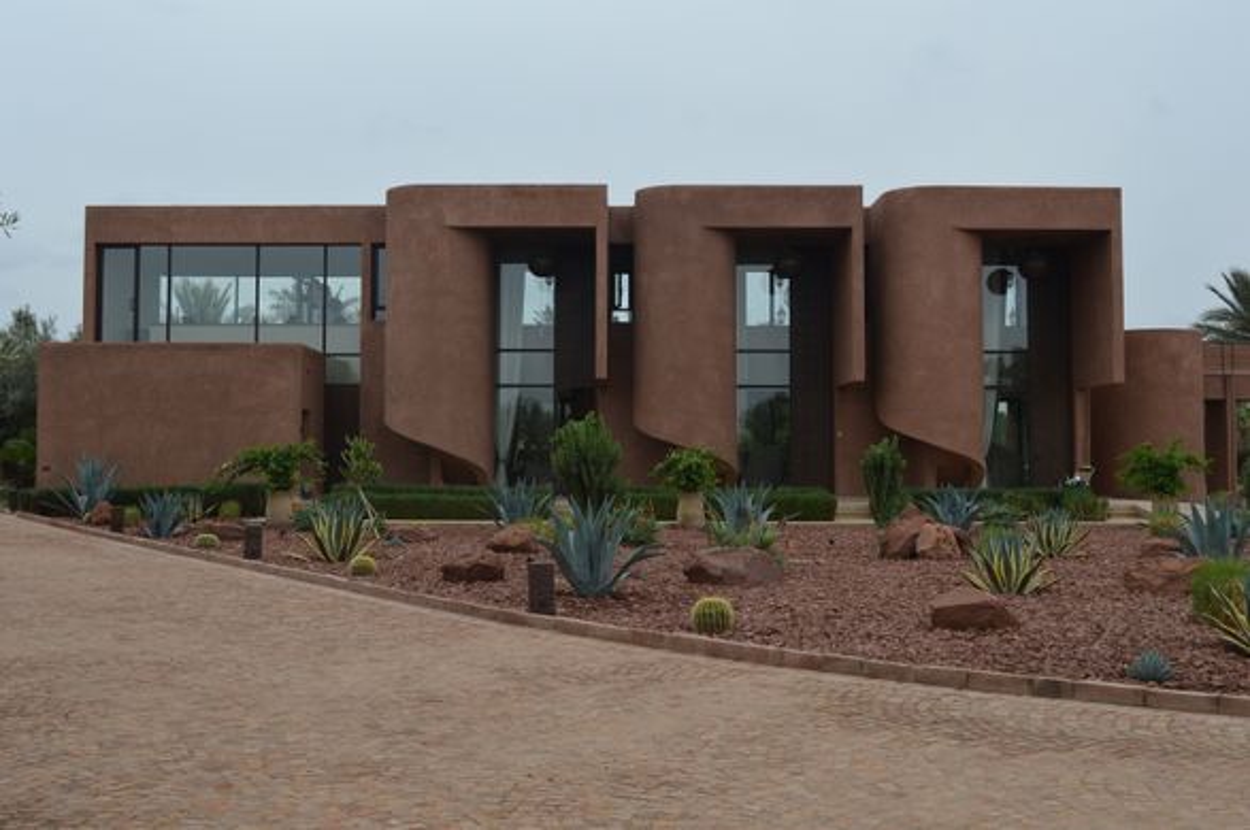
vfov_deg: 32.9
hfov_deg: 48.0
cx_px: 625
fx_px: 1405
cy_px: 415
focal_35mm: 40
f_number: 7.1
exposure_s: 1/200
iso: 100
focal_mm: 27
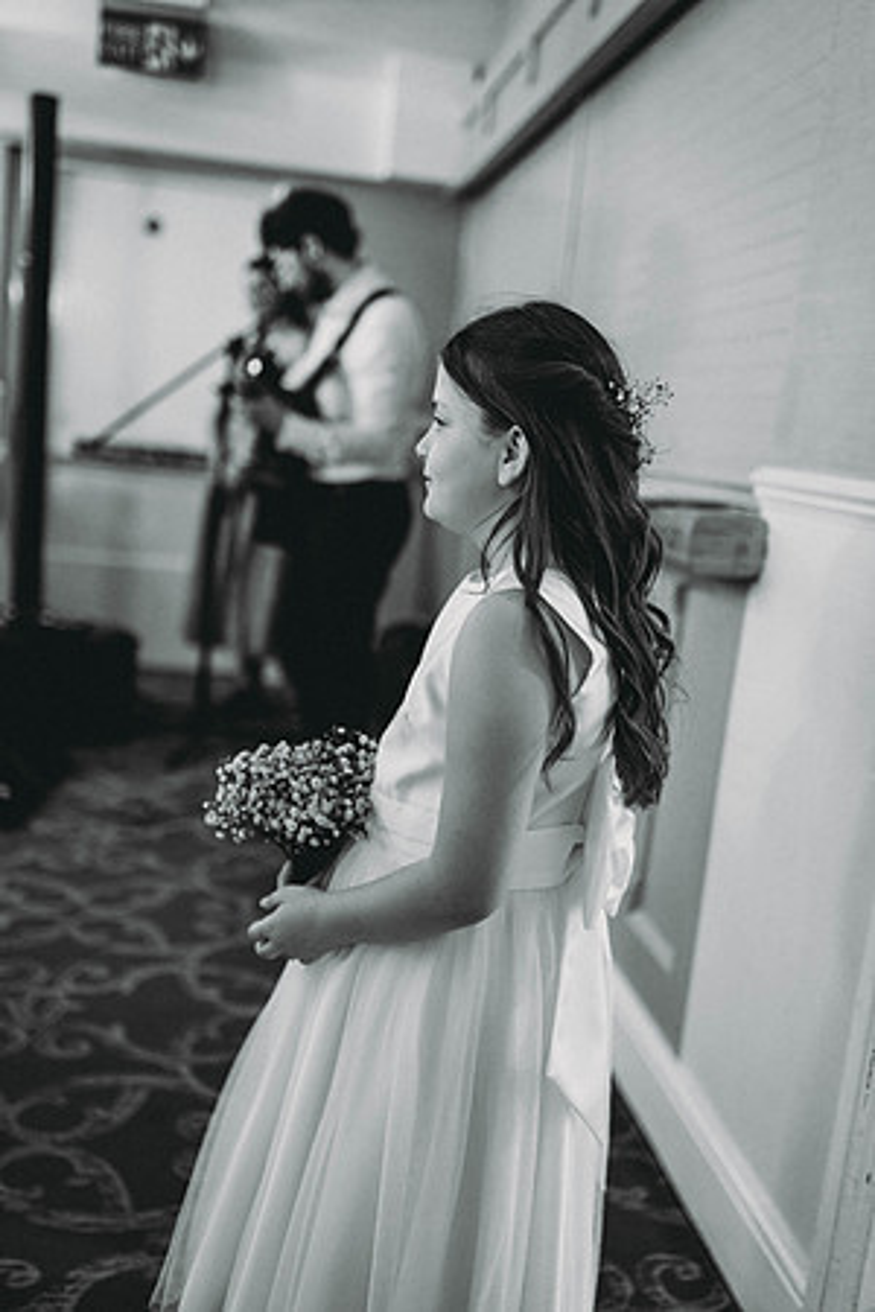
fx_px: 1276
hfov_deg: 37.9
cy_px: 656
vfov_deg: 54.4
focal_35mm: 35
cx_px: 438
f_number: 1.6
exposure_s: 1/125
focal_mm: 35
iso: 320
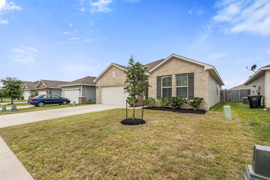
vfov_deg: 73.7
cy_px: 90
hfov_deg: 96.7
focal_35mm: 16
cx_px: 135
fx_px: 120
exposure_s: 1/40
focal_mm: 16
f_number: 9
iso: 800
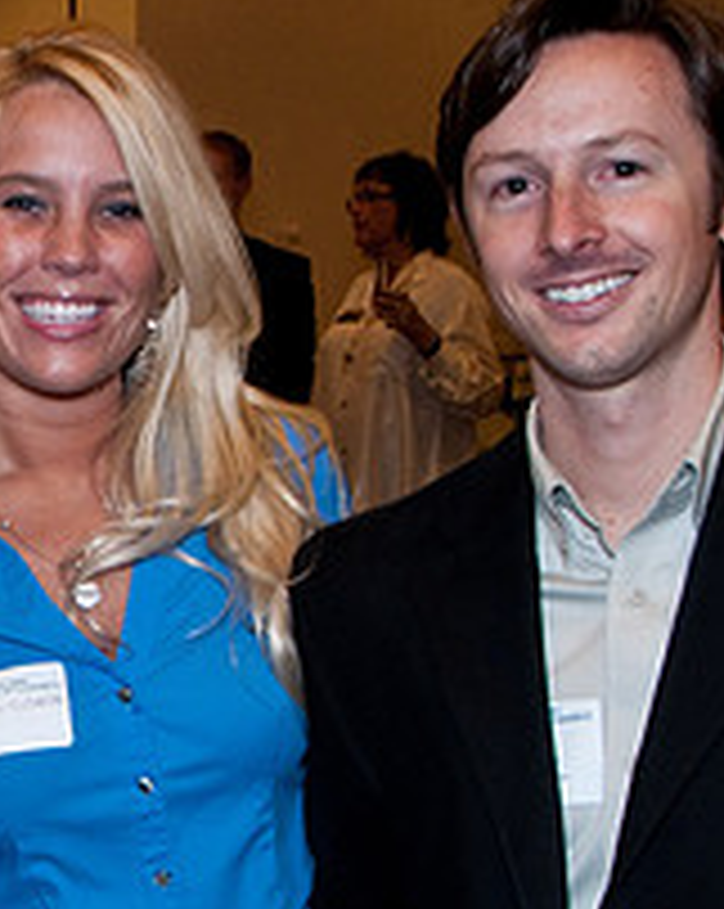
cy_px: 425
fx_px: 2389
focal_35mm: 89
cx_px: -184
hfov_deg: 16.4
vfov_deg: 21.5
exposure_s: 1/30
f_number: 6.3
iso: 640
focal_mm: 22
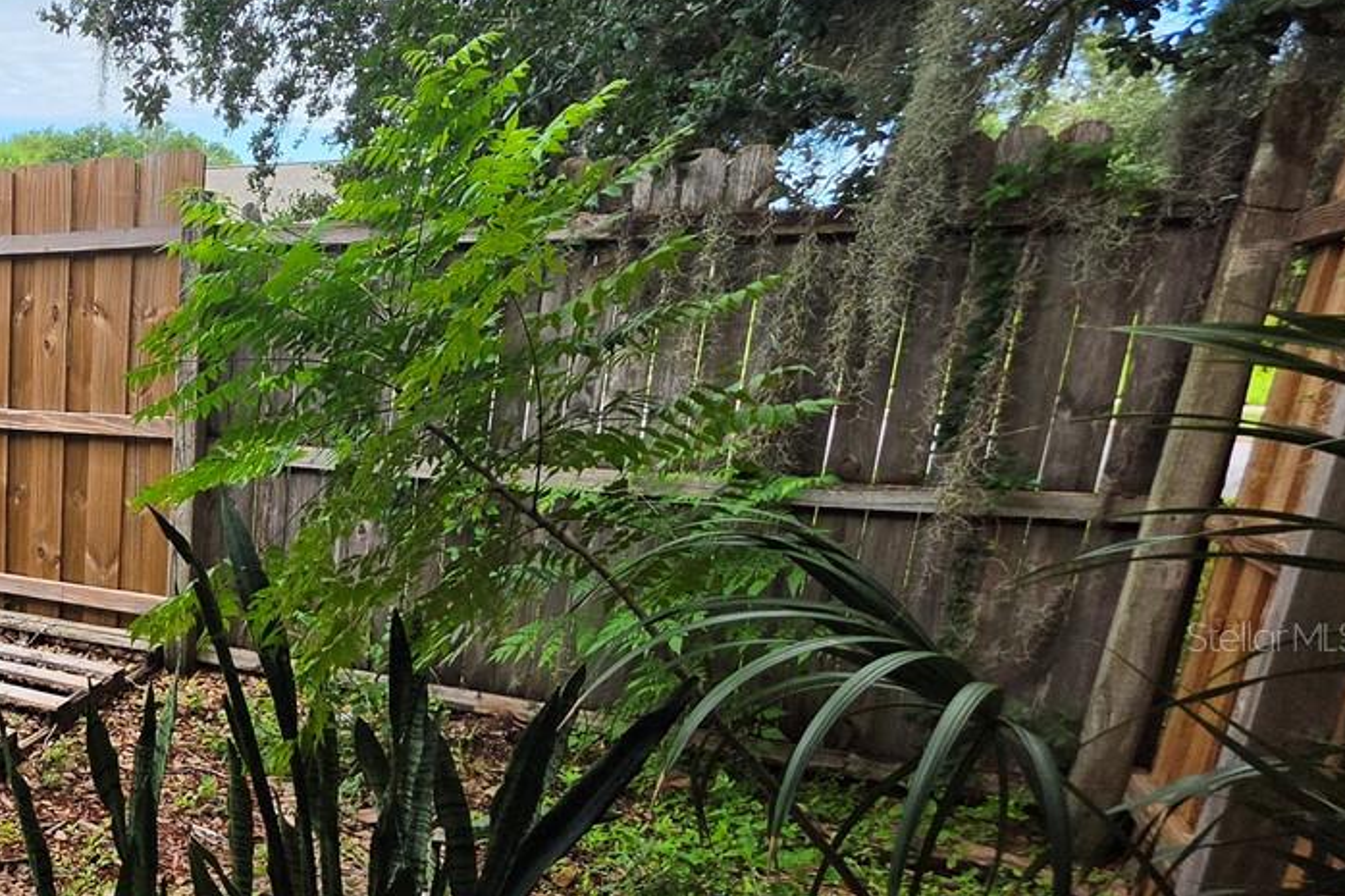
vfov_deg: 41.4
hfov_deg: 44.2
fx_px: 1158
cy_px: 636
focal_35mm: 31
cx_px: -173
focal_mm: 2.2
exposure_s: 1/699
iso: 32
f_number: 1.9
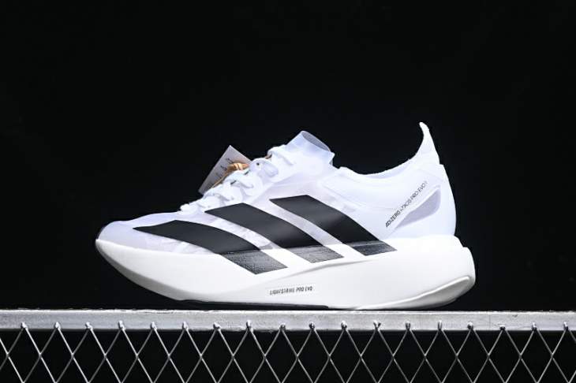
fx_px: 1199
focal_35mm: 75
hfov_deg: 27.0
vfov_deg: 18.2
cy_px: 192
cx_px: 288
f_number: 6.3
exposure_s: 1/60
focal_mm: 50
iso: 160
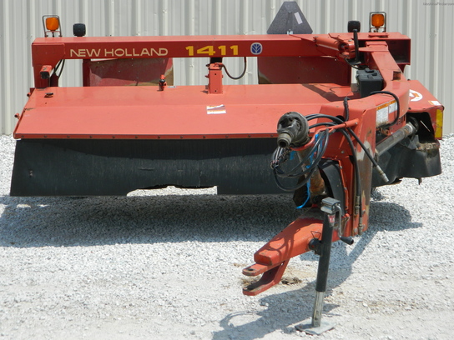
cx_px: 227
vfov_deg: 17.6
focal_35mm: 84
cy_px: 170
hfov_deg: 23.3
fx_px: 1102
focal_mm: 15.1
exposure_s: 1/800
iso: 80
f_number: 4.2
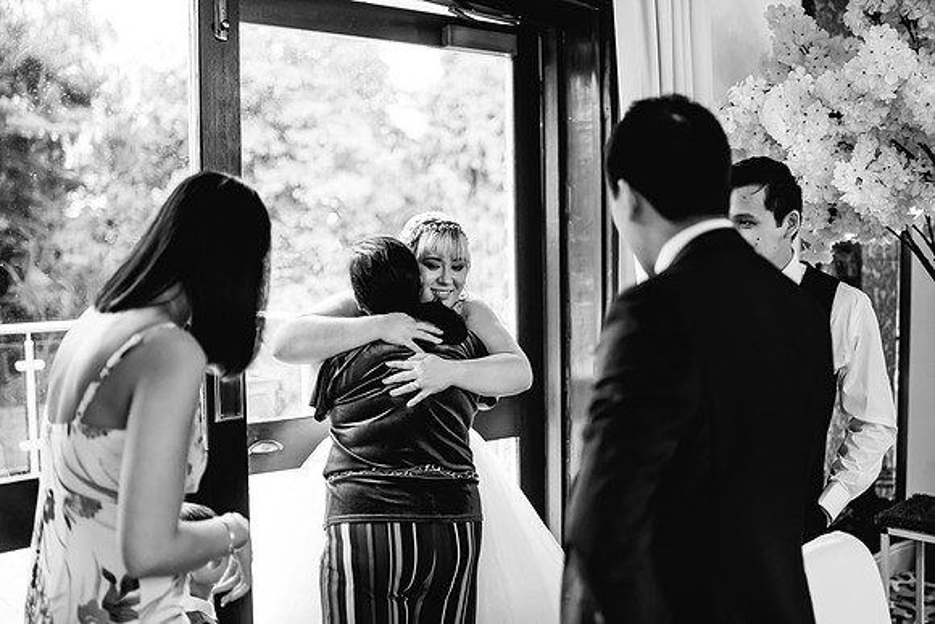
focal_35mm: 35
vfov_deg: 37.9
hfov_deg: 54.4
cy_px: 312
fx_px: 909
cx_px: 468
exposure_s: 1/250
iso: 1250
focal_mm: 35
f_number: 1.4
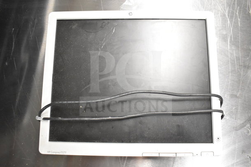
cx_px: 126
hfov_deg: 61.9
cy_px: 84
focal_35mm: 30
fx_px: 209
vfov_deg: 43.6
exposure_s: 1/30
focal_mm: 20
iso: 3200
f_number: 3.5
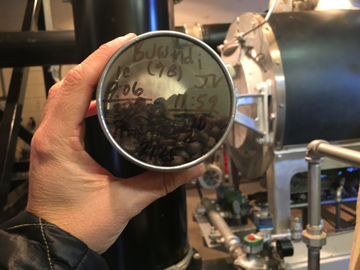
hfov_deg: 61.7
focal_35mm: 29
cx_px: 180
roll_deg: +4.0
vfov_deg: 48.2
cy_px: 135
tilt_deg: -7.2
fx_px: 302
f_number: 2.2
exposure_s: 1/20
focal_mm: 4.15
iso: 200
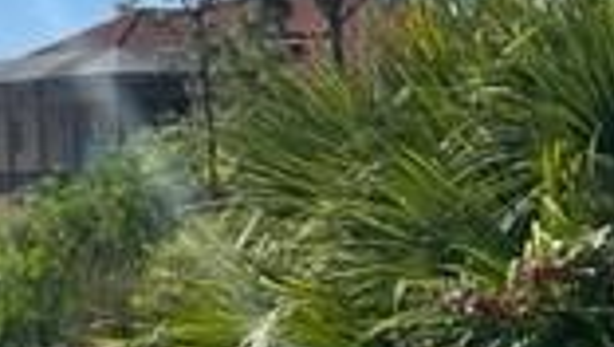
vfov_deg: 10.4
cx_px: 374
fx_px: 1890
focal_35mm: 116
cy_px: 280
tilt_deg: -6.2
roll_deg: +2.2
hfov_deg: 18.4
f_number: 1.6
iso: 50
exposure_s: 1/3745
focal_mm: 5.1
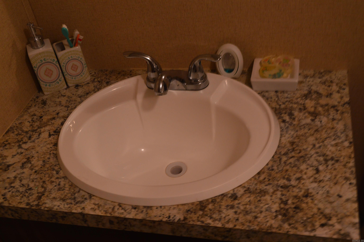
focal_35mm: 44
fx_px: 439
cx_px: 182
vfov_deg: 30.8
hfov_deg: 45.0
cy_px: 121
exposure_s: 1/15
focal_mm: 29
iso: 450
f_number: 6.3
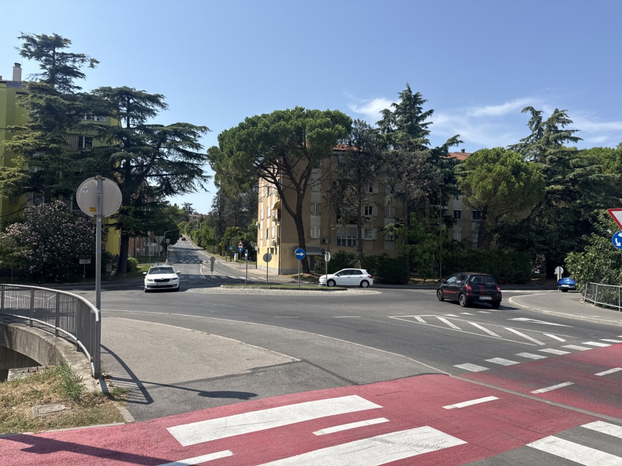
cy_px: 233
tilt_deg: +2.6
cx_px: 311
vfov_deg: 56.8
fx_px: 431
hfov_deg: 71.6
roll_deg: +0.0
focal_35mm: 24
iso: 80
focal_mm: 6.76
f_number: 1.78
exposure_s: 1/4673
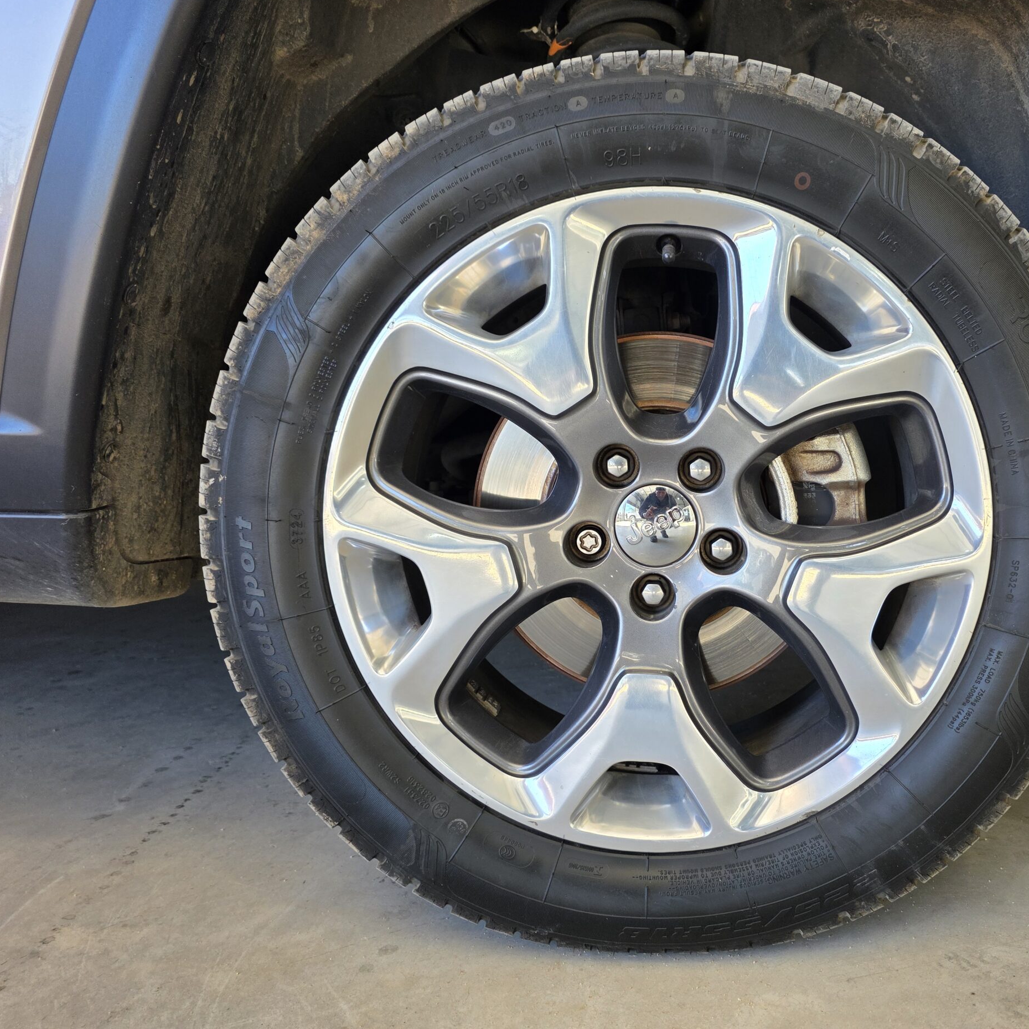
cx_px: 643
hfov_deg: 56.6
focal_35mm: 28
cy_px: 506
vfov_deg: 57.3
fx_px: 942
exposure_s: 1/180
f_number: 1.7
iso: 80
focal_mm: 6.3
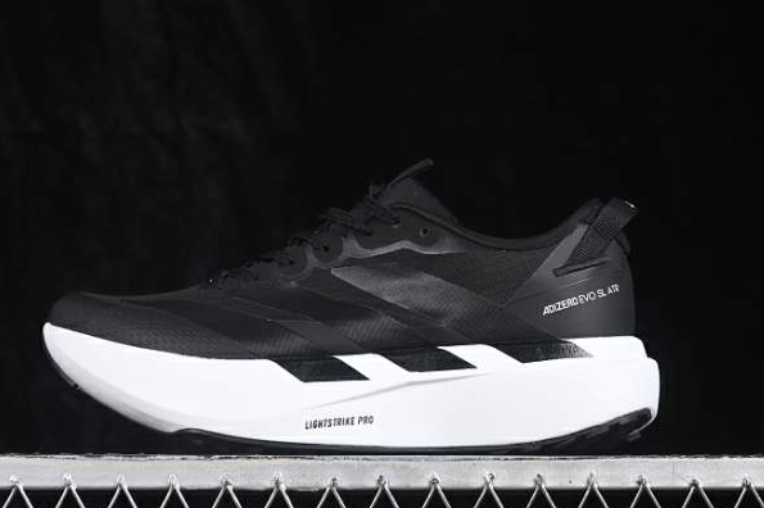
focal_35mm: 92
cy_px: 262
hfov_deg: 22.2
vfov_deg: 14.8
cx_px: 358
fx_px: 1951
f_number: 6.3
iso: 160
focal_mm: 50
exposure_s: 1/60
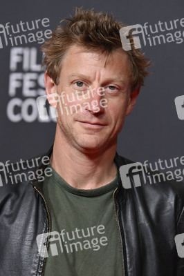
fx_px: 1497
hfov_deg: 7.0
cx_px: 92
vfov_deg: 10.6
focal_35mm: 195
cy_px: 138
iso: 1250
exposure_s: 1/320
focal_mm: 195
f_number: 5
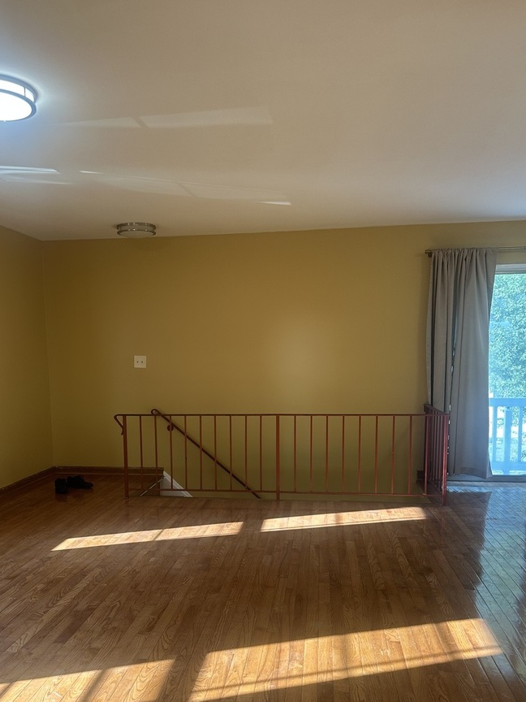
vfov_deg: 59.4
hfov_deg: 46.7
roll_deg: +0.7
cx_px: 228
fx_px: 608
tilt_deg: -5.4
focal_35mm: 30
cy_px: 427
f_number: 1.78
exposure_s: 1/120
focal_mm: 6.86
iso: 100
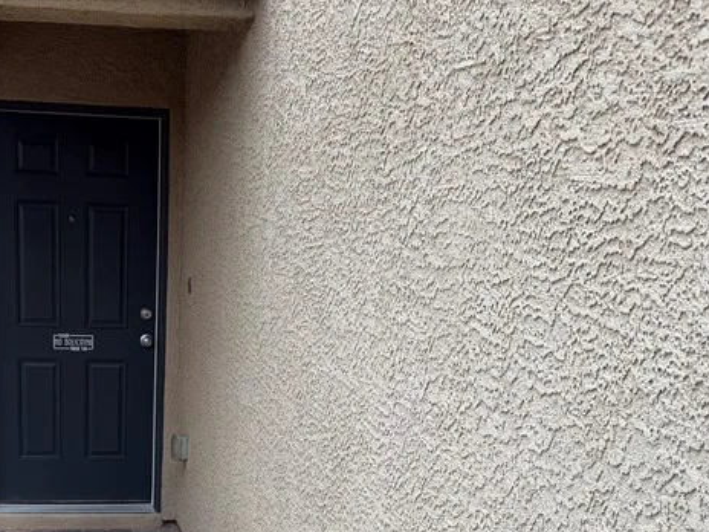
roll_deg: -2.6
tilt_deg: -14.1
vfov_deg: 26.3
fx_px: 1086
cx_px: 189
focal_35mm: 53
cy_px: 512
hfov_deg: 35.5
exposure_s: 1/121
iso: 100
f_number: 1.78
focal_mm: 6.76
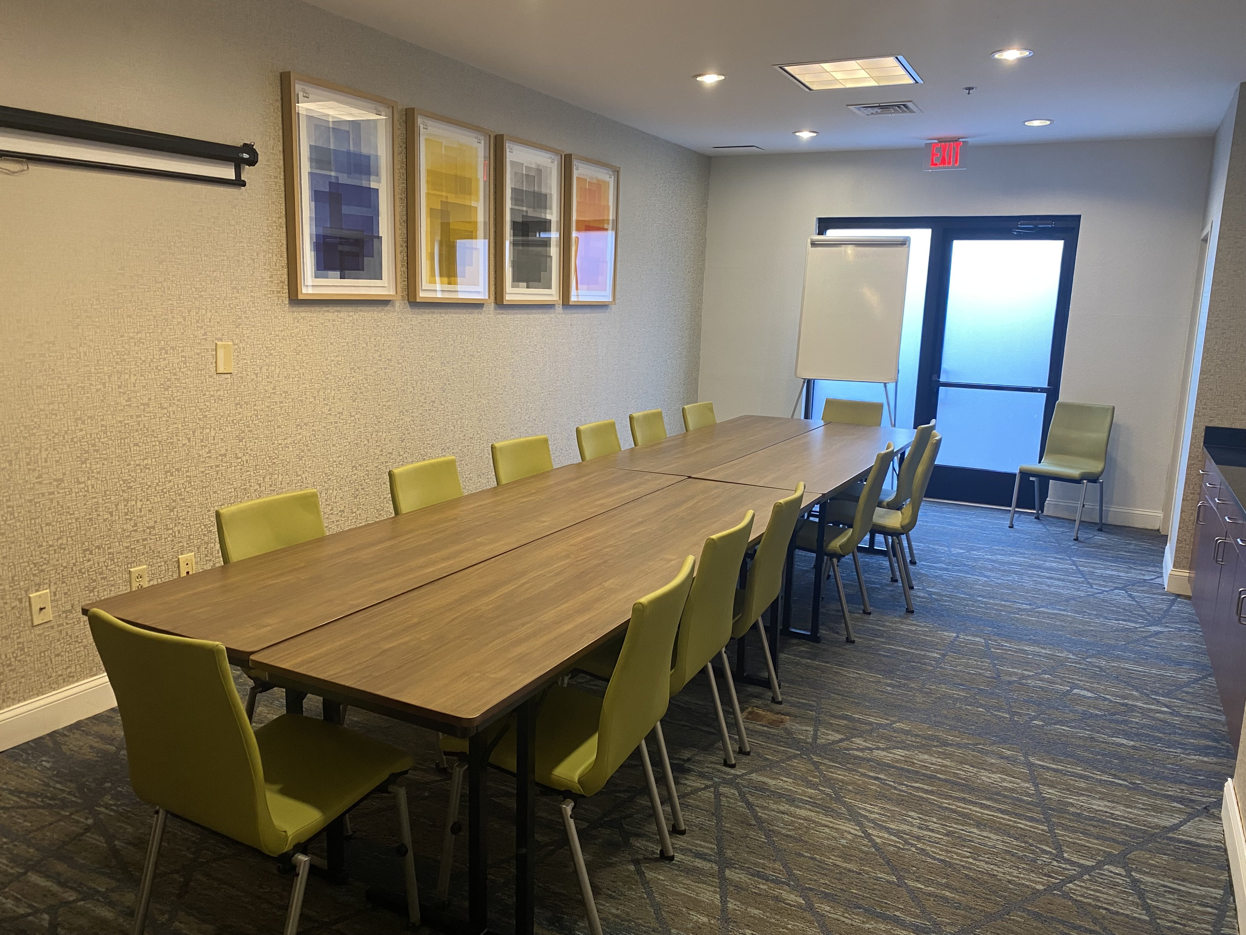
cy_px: 468
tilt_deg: -11.0
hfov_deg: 67.3
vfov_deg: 53.1
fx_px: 936
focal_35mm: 26
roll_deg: -2.3
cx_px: 623
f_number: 1.8
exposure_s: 1/60
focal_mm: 4.25
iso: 200
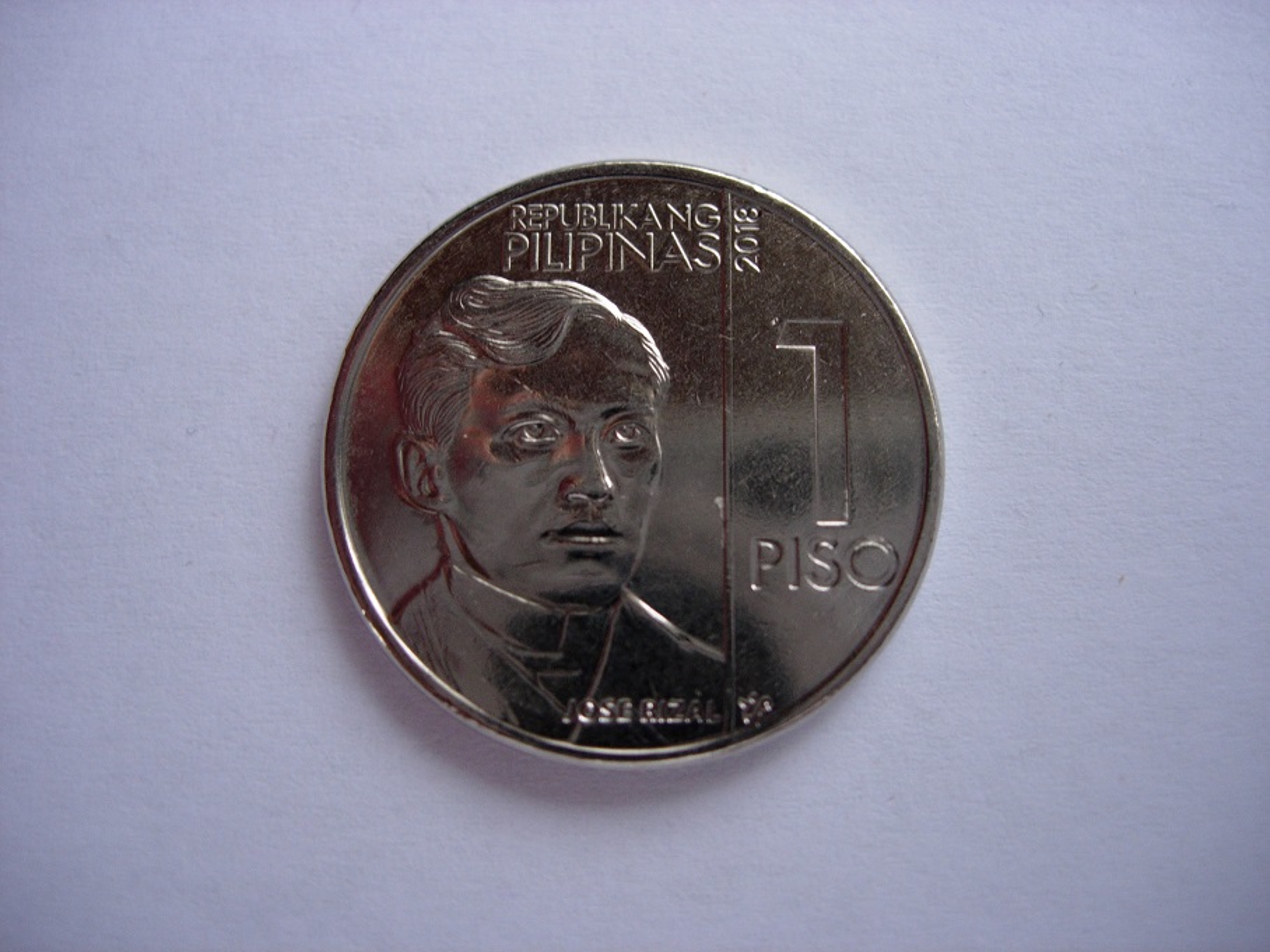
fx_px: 1394
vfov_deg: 37.7
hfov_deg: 49.0
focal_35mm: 38
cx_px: 635
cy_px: 476
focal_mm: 7.8
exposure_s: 1/32
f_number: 2.8
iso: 86
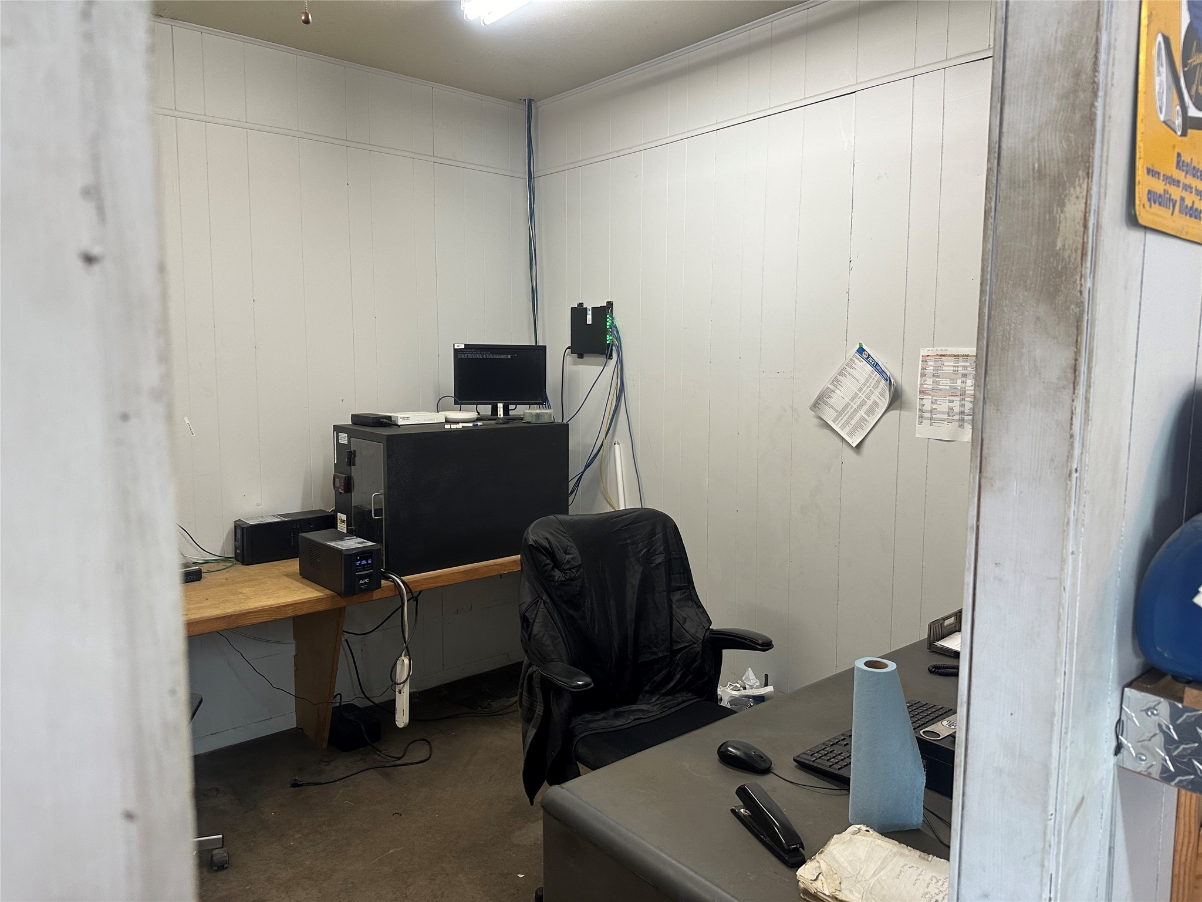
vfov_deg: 56.8
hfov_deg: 71.6
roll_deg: -0.7
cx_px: 601
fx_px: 833
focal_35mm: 24
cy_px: 451
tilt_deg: -5.9
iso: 160
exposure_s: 1/60
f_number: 1.78
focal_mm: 6.86
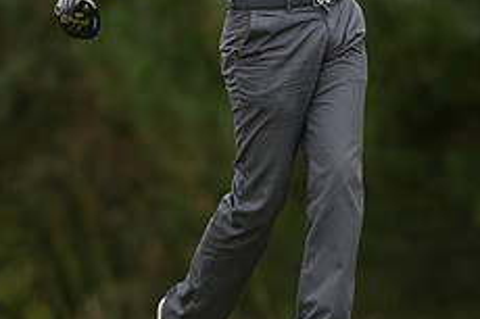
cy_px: -3
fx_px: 10086
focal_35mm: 757
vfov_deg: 1.8
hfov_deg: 2.7
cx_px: 321
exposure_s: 1/3200
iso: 800
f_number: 4
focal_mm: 300
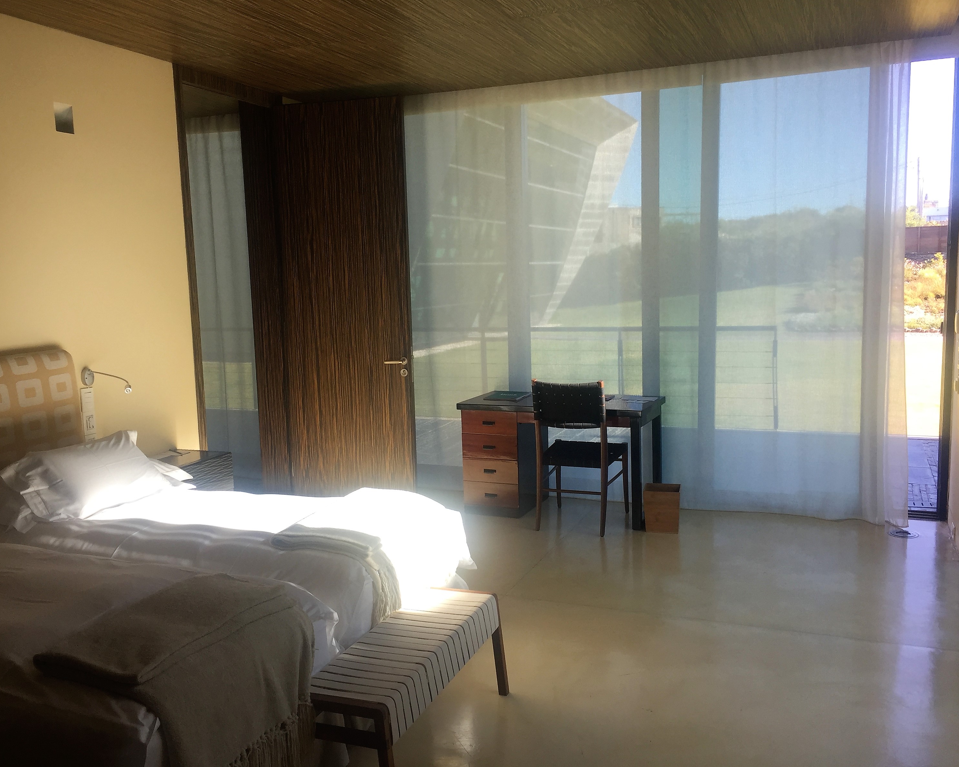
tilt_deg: -6.7
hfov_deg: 57.2
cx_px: 480
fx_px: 880
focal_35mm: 31
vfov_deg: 47.1
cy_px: 386
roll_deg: +0.9
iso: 32
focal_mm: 4.15
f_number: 2.2
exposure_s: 1/154
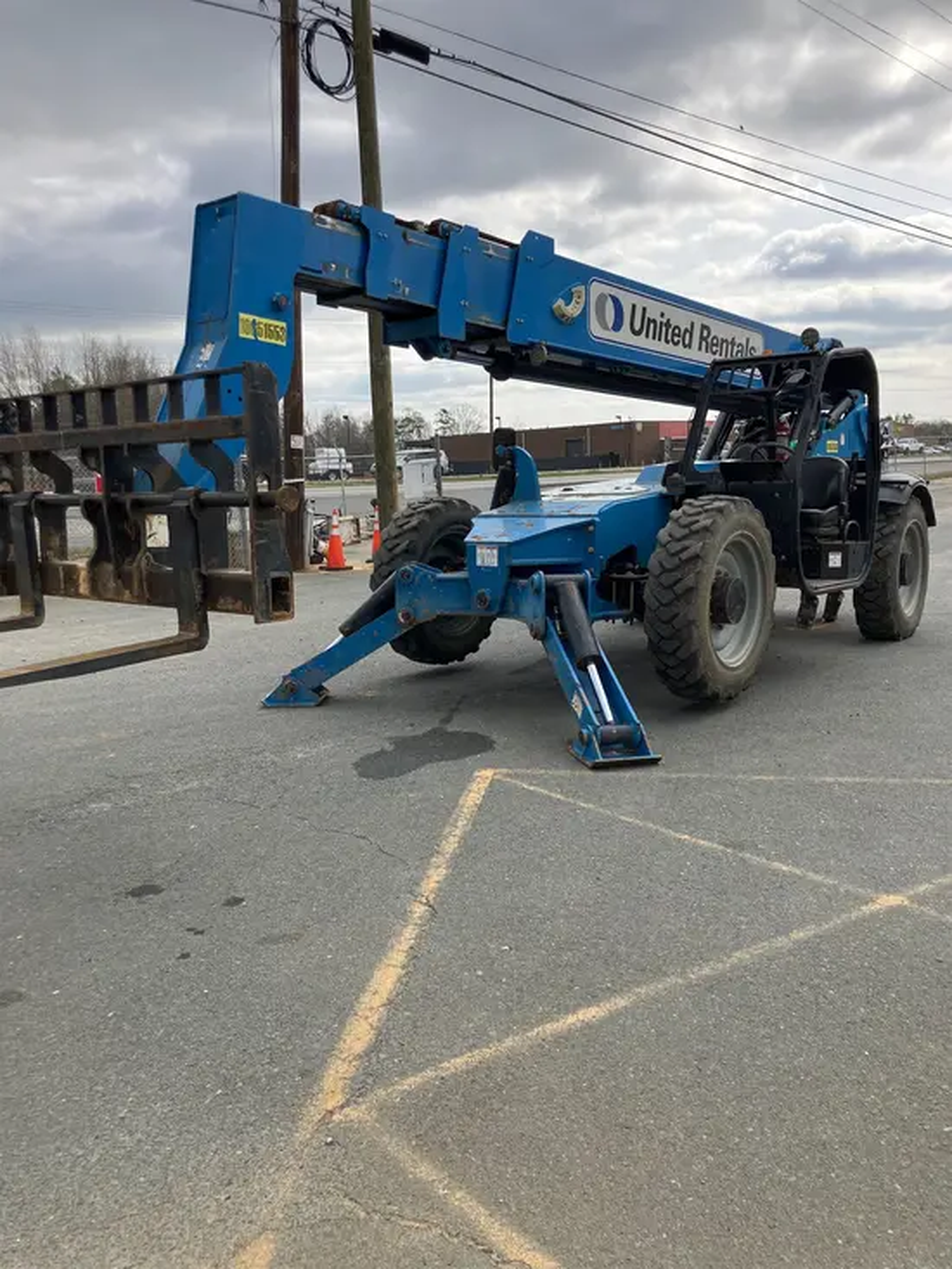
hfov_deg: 49.8
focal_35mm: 28
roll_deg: +3.6
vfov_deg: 63.4
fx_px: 1026
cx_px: 476
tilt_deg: -9.3
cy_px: 634
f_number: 1.8
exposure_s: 1/1312
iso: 32
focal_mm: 3.99
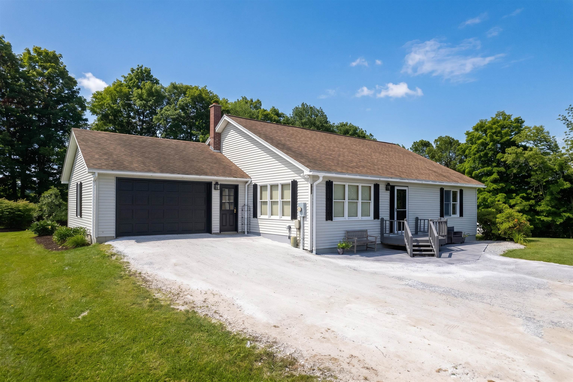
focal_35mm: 22
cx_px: 286
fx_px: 350
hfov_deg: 78.6
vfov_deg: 57.2
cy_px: 191
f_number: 2.8
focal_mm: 8.38
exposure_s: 1/640
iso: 100
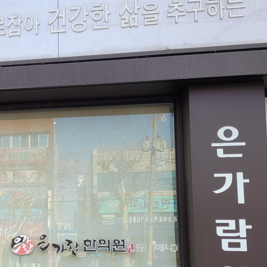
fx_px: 489
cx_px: -12
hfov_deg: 28.3
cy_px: 191
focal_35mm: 56
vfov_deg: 30.2
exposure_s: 1/375
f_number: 1.8
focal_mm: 5.4
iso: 40
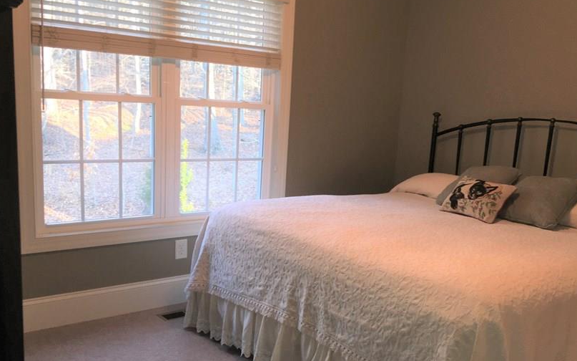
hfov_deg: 50.2
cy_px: 219
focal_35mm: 39
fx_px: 613
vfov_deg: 32.6
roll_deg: -4.0
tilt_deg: -11.9
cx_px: 335
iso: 40
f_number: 2.2
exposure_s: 1/30
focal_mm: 4.15
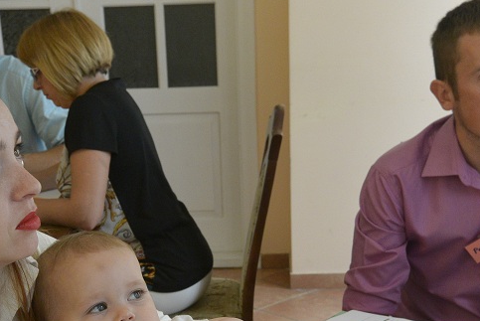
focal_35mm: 48
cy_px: 265
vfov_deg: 27.5
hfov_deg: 41.0
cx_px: 207
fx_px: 641
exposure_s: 1/125
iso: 640
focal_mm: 11
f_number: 3.5
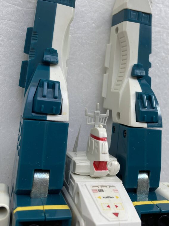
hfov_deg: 37.7
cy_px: 79
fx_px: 247
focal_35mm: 38
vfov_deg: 48.3
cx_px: 95
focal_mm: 3.99
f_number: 1.8
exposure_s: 1/121
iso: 25
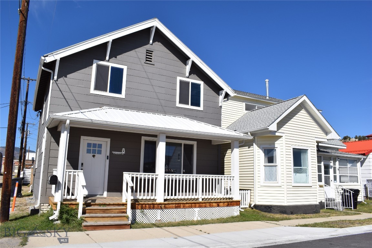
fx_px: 310
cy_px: 124
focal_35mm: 30
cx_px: 186
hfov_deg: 61.9
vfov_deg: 43.6
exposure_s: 1/500
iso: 200
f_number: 11
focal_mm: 20
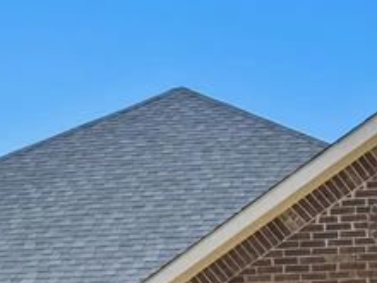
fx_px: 1459
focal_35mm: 134
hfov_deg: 14.6
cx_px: 77
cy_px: 421
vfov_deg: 10.7
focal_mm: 30
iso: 400
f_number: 8
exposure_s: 1/800
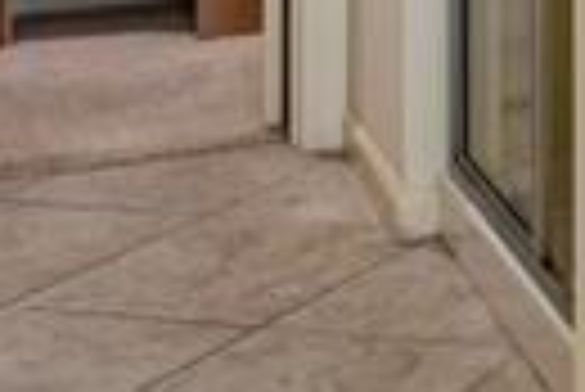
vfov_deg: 9.9
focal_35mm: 128
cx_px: 1350
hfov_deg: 12.8
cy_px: -410
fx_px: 2075
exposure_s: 1/5
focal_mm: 16.2
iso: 200
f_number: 13
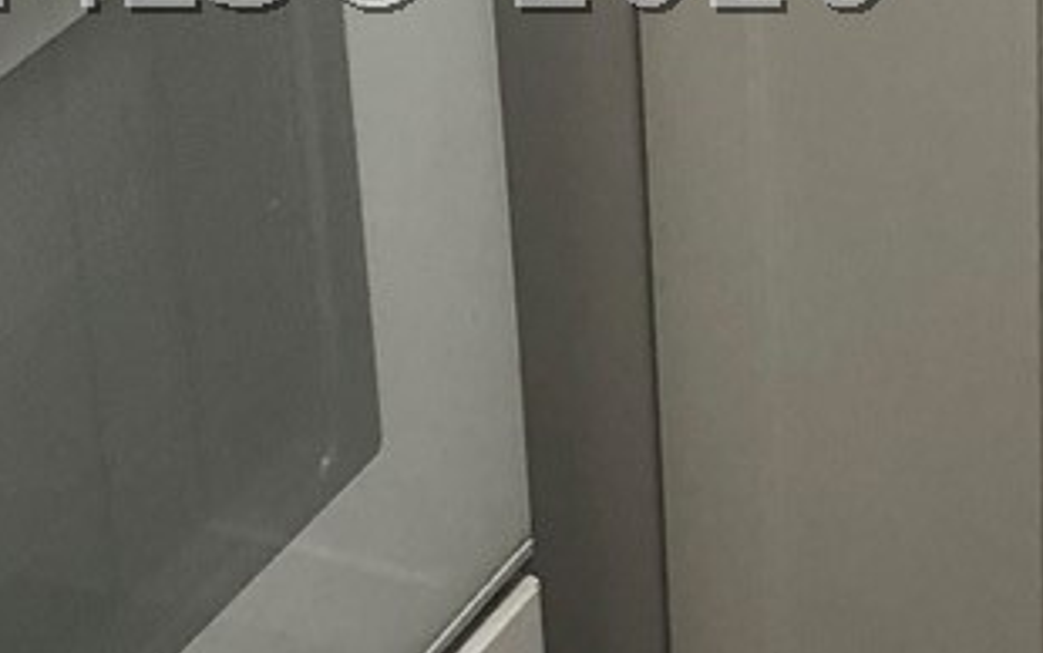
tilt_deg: -26.9
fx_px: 4351
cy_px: -47
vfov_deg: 8.5
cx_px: 690
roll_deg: +1.9
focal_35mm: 153
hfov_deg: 13.7
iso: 40
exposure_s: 1/24
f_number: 1.8
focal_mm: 3.99
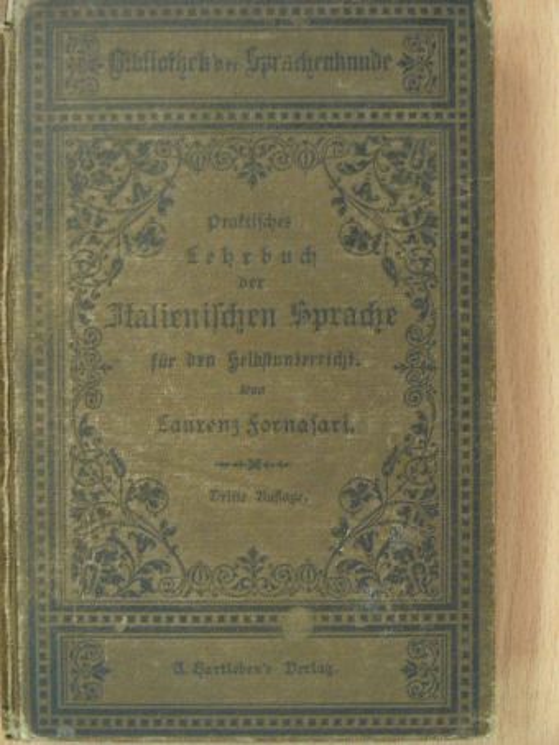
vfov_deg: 24.7
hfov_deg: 18.7
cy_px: 372
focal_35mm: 79
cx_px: 280
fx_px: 1700
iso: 224
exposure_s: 1/8
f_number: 3.5
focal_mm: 13.2
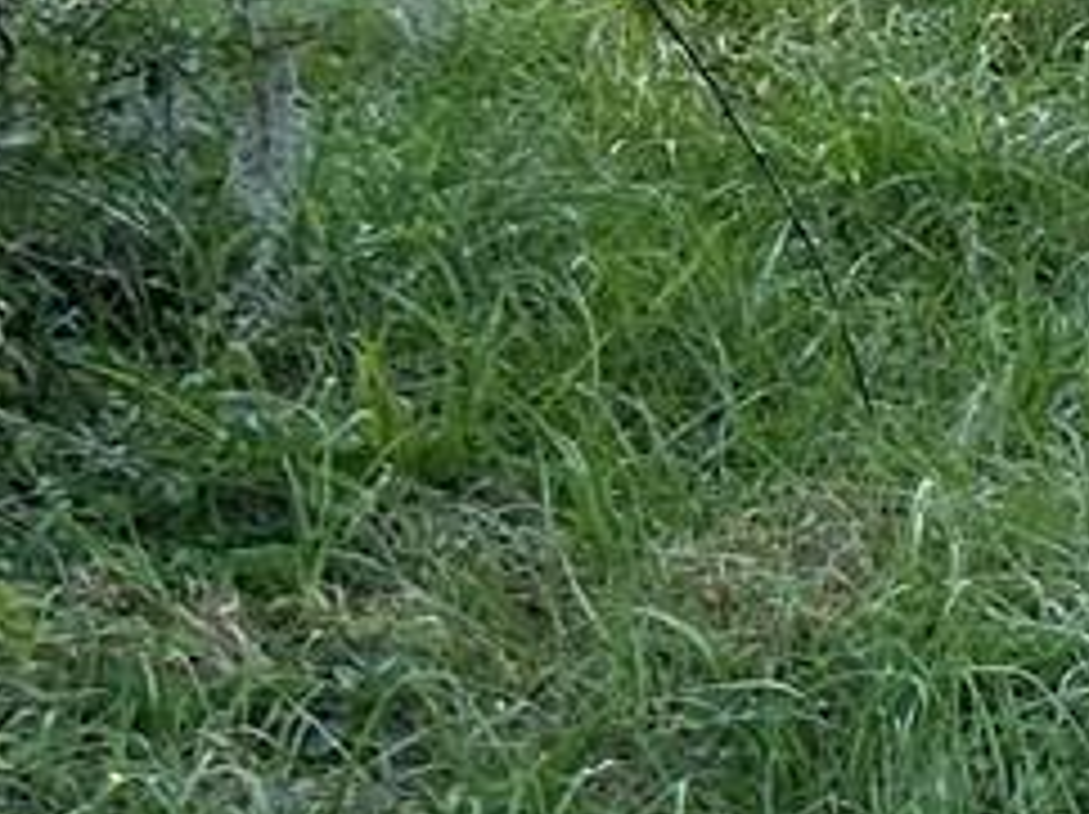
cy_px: -531
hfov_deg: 9.4
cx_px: 3420
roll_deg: -0.1
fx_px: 4997
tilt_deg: -6.8
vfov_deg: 9.0
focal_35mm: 159
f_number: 1.78
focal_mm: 6.86
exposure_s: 1/756
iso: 80
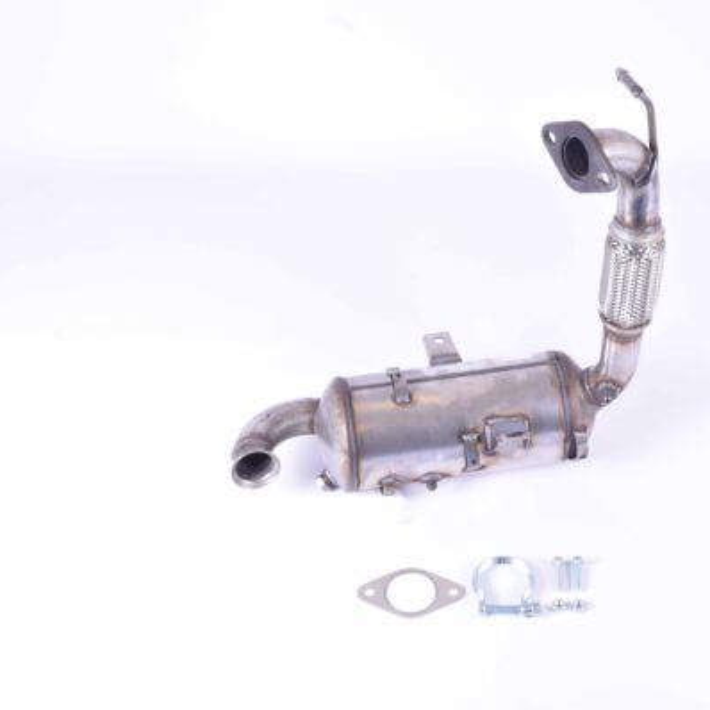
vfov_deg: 28.8
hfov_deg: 28.6
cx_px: 460
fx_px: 1384
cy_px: 355
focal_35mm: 60
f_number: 16
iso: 400
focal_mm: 31
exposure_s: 1/80
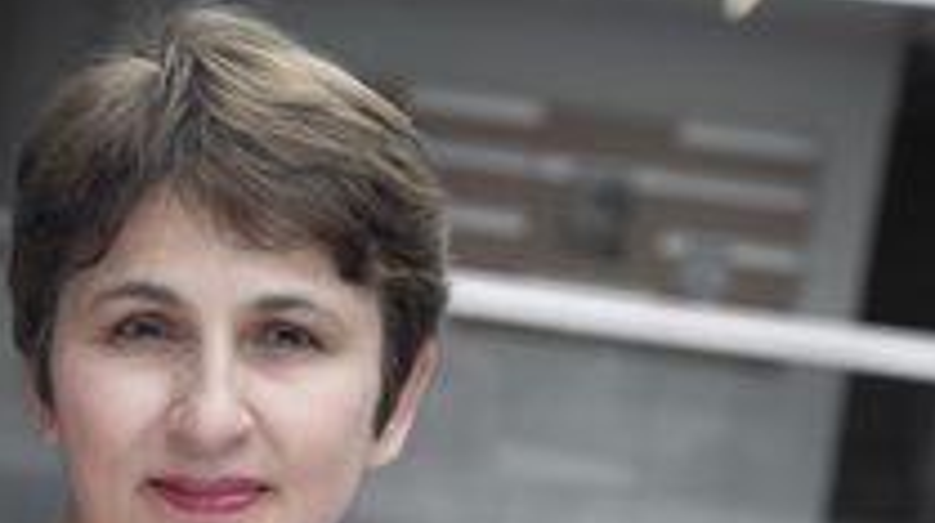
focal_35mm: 137
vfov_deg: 8.8
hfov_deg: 15.6
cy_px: 474
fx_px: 3393
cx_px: 251
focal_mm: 70
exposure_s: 1/100
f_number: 5
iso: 500
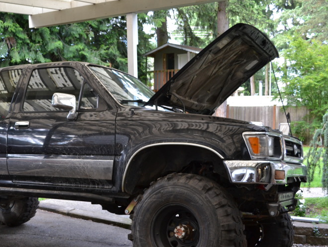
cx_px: 103
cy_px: 145
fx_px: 464
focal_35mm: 49
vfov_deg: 29.6
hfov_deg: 38.4
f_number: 4
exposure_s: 1/60
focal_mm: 22
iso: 400
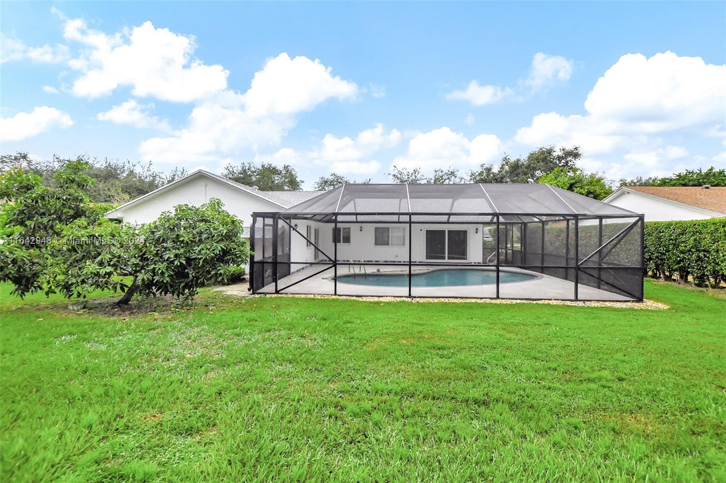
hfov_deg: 100.4
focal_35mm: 15
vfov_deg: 77.2
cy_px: 242
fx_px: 302
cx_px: 363
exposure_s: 1/1600
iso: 1000
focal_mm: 10
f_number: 8
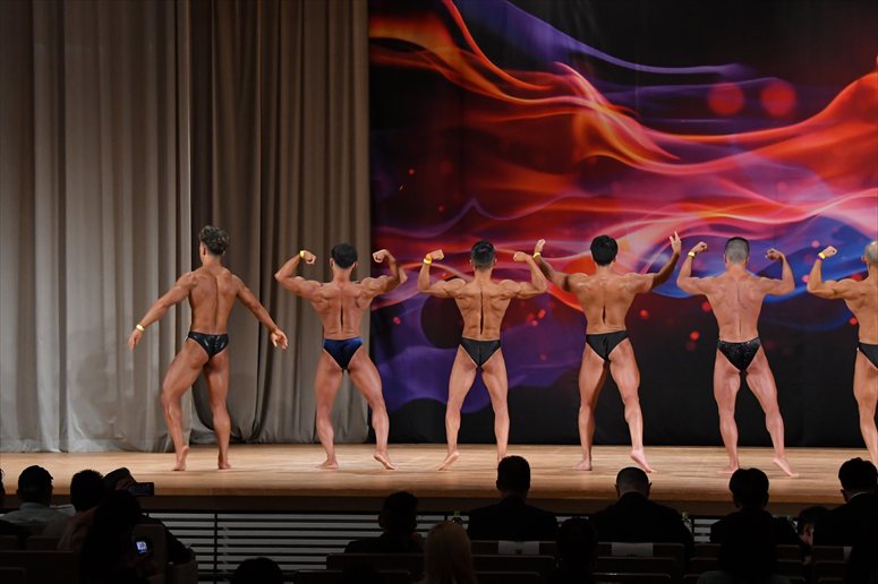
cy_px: 292
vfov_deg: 12.7
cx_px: 439
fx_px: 2633
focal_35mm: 108
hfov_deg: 18.9
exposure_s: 1/400
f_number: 5.6
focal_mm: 72
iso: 3200
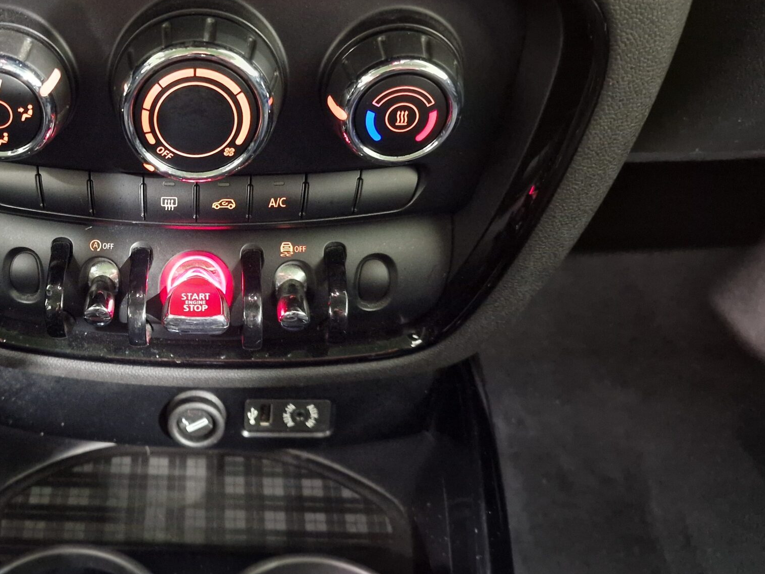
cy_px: 246
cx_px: 153
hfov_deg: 45.4
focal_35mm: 39
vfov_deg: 36.7
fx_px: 862
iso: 1000
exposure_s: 1/10
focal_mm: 6.4
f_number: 1.8
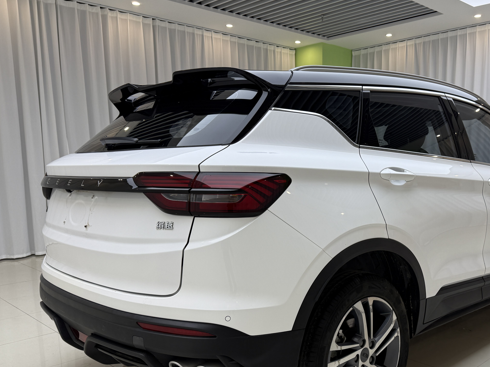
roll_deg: +0.4
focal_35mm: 34
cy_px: 228
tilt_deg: -7.2
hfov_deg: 53.0
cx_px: 323
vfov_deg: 41.5
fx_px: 481
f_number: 1.78
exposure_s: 1/198
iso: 64
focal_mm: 6.76
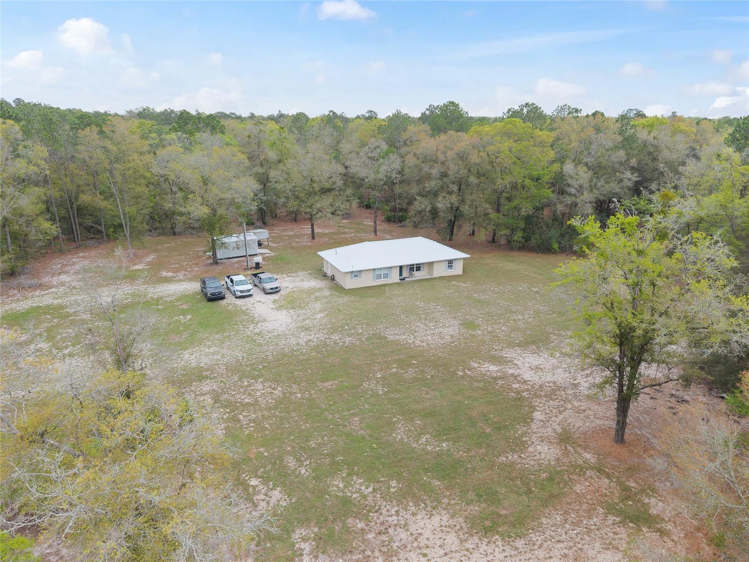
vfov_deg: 56.8
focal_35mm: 24
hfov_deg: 71.6
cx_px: 374
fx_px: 519
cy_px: 281
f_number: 1.8
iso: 290
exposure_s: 1/800
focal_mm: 8.67
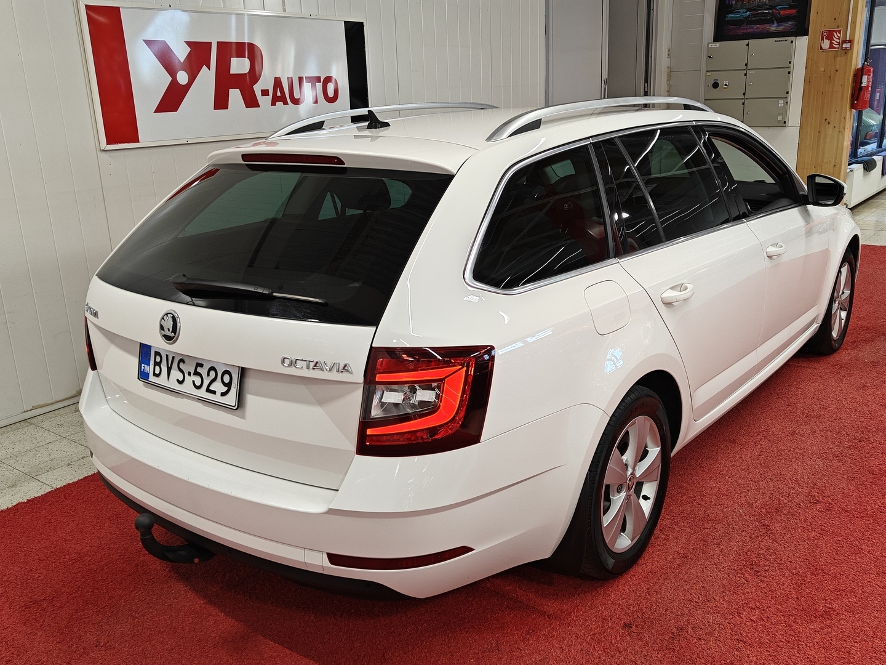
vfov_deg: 44.2
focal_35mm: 32
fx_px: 819
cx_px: 443
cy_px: 332
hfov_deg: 56.8
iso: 80
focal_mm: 5.59
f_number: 1.8
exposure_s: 1/100
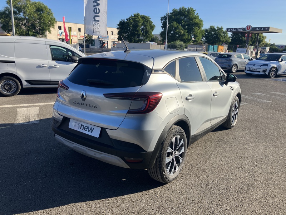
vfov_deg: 49.7
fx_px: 231
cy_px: 108
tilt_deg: -13.0
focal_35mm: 28
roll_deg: -1.0
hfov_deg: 63.4
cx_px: 143
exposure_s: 1/1312
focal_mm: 3.99
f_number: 1.8
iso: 32
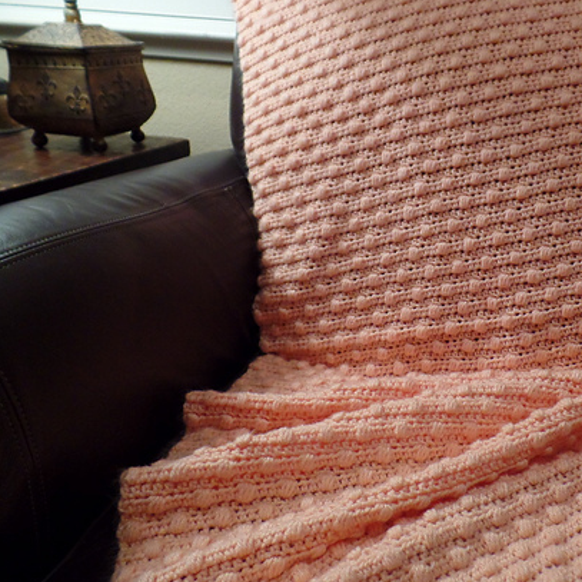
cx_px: 430
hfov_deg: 49.2
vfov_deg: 51.0
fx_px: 609
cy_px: 257
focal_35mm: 32
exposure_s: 1/30
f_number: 2.8
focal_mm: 4.1
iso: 320
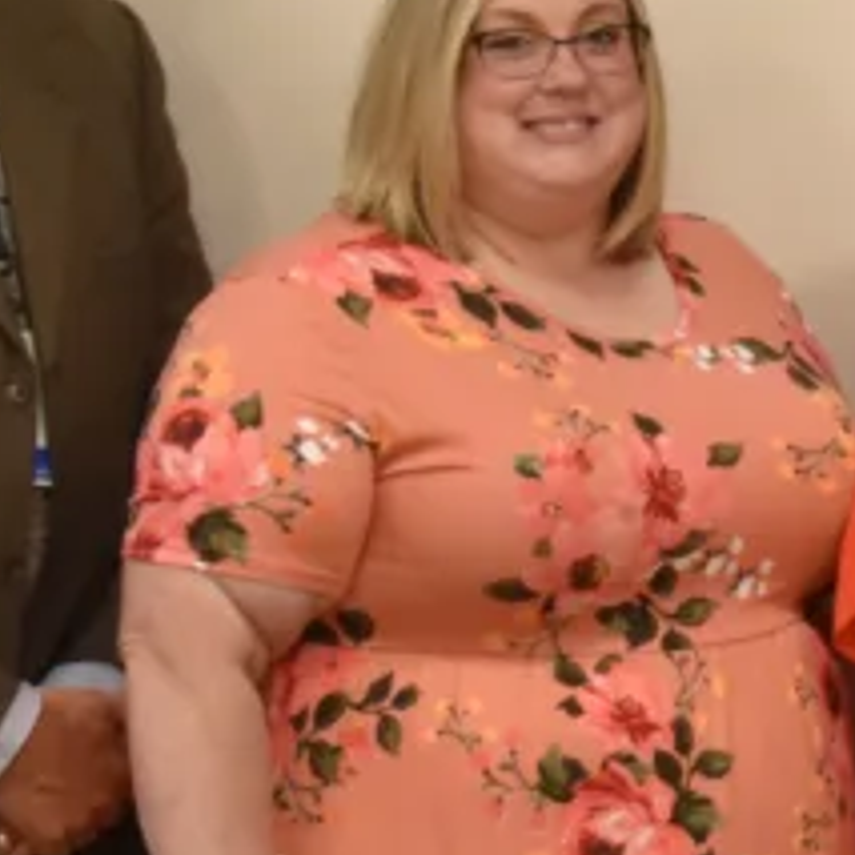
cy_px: 496
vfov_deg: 10.2
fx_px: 4778
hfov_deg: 9.6
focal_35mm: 171
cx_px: 1630
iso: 1800
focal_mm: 26
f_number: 5
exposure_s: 1/60
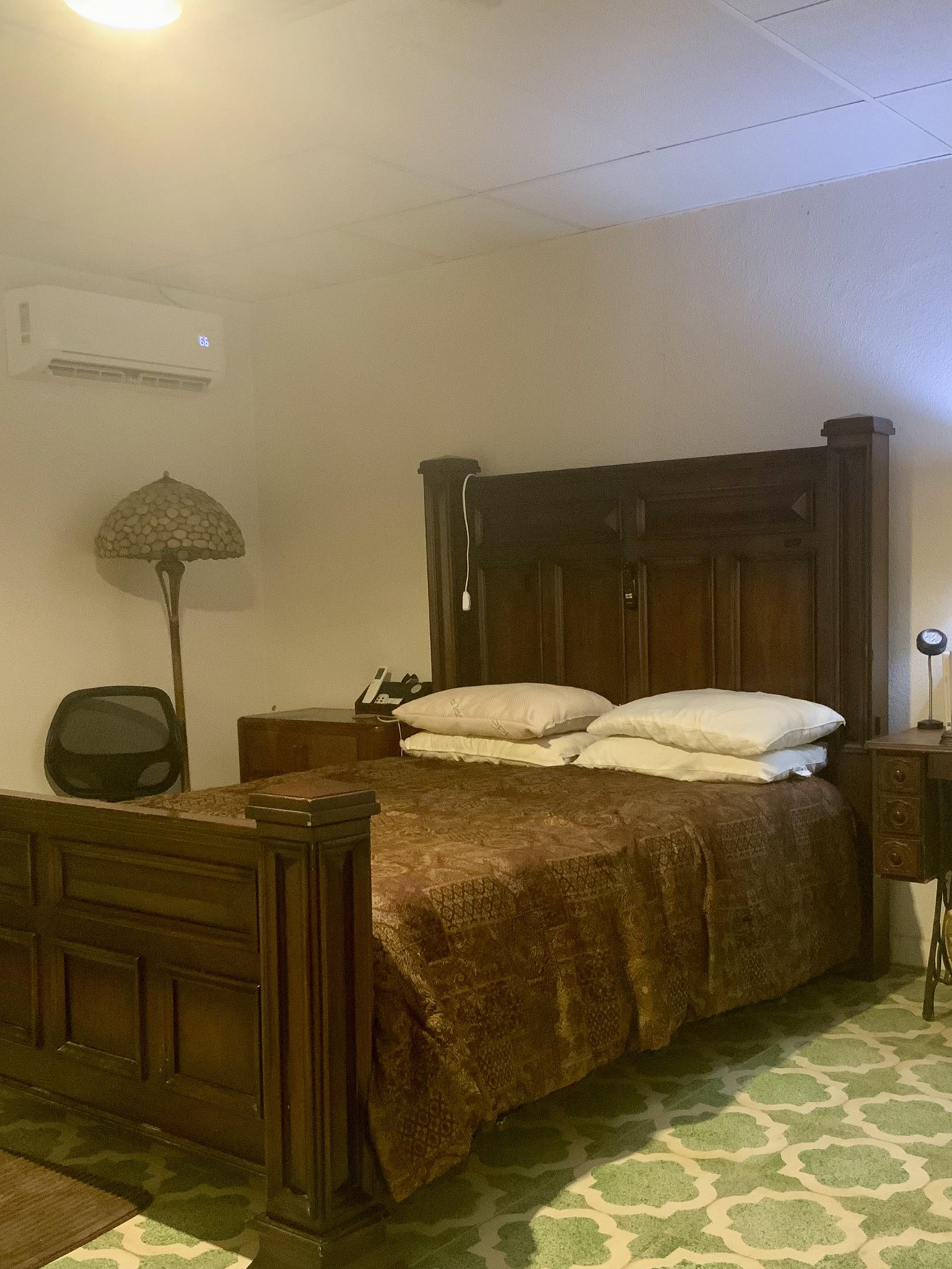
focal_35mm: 38
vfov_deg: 48.8
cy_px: 729
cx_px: 533
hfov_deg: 37.7
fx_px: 1393
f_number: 1.8
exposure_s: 1/40
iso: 250
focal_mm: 3
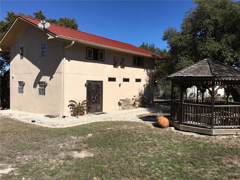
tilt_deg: -0.9
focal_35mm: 29
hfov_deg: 61.7
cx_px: 120
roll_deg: -2.0
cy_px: 90
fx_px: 201
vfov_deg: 48.2
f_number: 2.2
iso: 25
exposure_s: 1/3205
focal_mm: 4.15
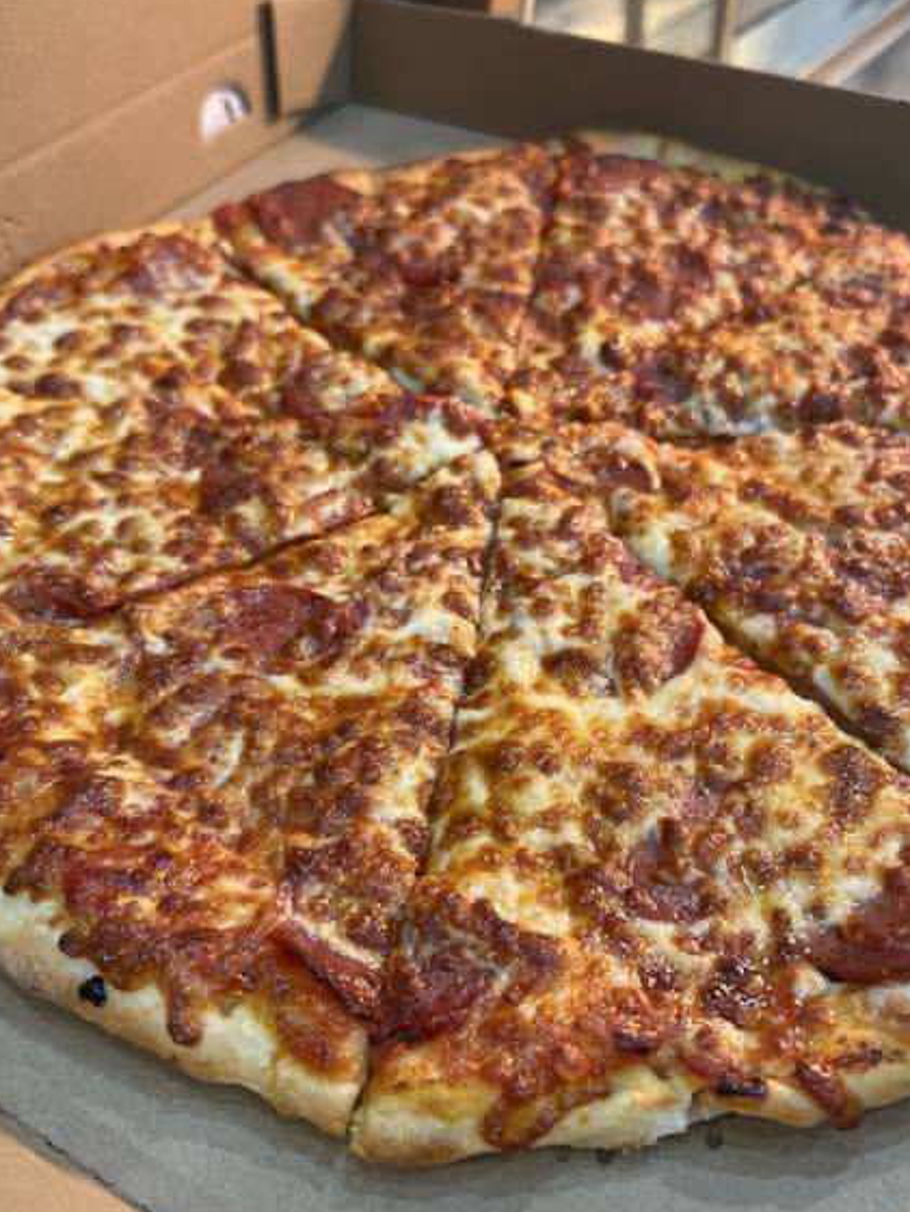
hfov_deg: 41.7
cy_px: 571
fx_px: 1191
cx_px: 508
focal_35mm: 34
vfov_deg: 53.9
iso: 64
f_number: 1.5
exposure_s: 1/100
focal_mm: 5.7
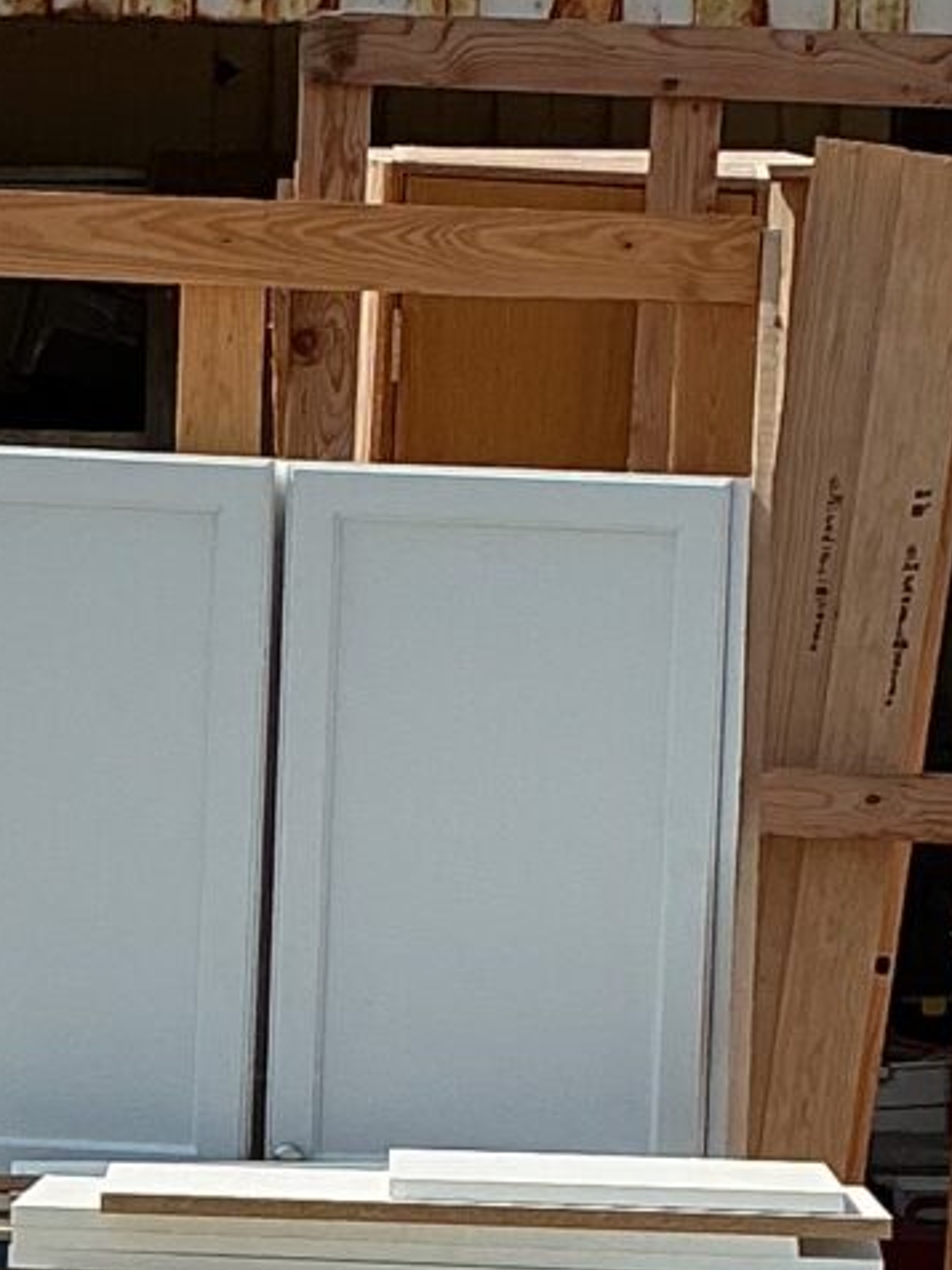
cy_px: 1054
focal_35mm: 156
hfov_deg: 9.5
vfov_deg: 12.6
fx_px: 5720
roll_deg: -1.0
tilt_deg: -4.9
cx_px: 667
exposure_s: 1/2959
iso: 25
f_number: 1.8
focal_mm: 3
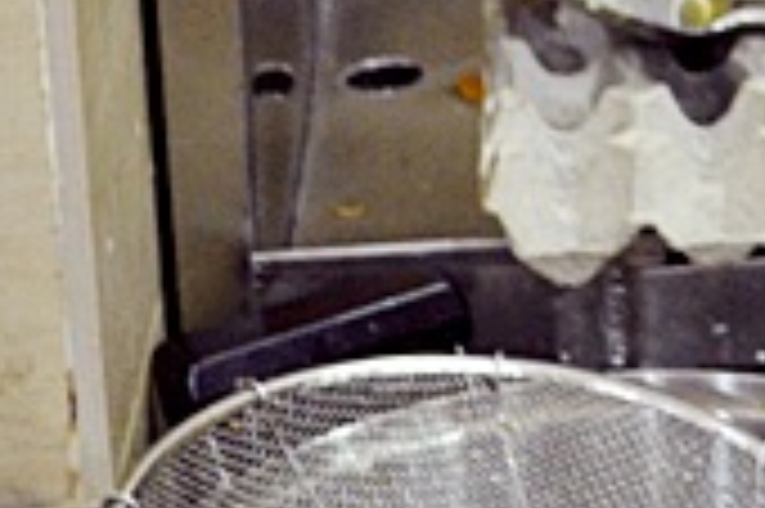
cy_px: -841
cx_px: 1854
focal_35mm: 229
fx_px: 4861
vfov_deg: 5.7
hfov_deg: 8.2
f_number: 4.2
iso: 1400
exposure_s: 1/30
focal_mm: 26
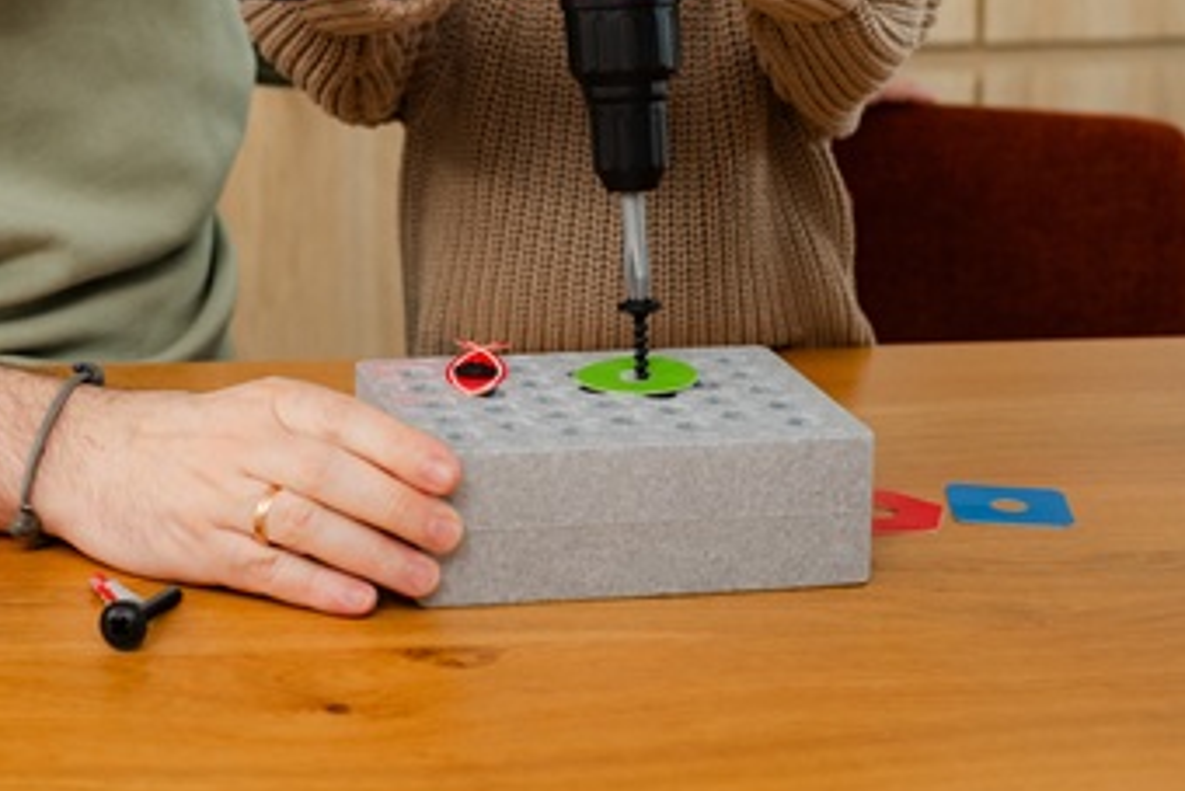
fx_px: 2931
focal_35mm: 89
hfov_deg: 22.6
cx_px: 272
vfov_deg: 14.9
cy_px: -146
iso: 400
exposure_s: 1/200
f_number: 2.8
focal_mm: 35
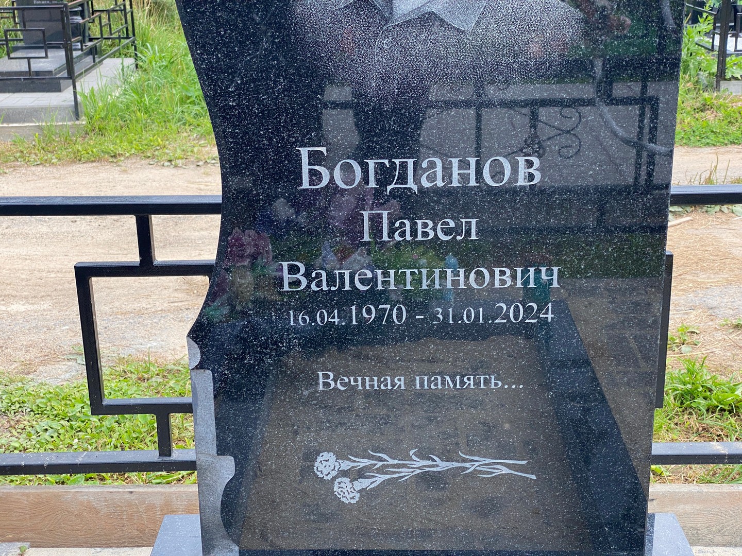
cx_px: 371
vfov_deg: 28.0
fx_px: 1115
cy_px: 278
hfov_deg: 36.8
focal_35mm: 52
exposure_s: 1/264
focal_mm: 6
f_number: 2
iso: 20
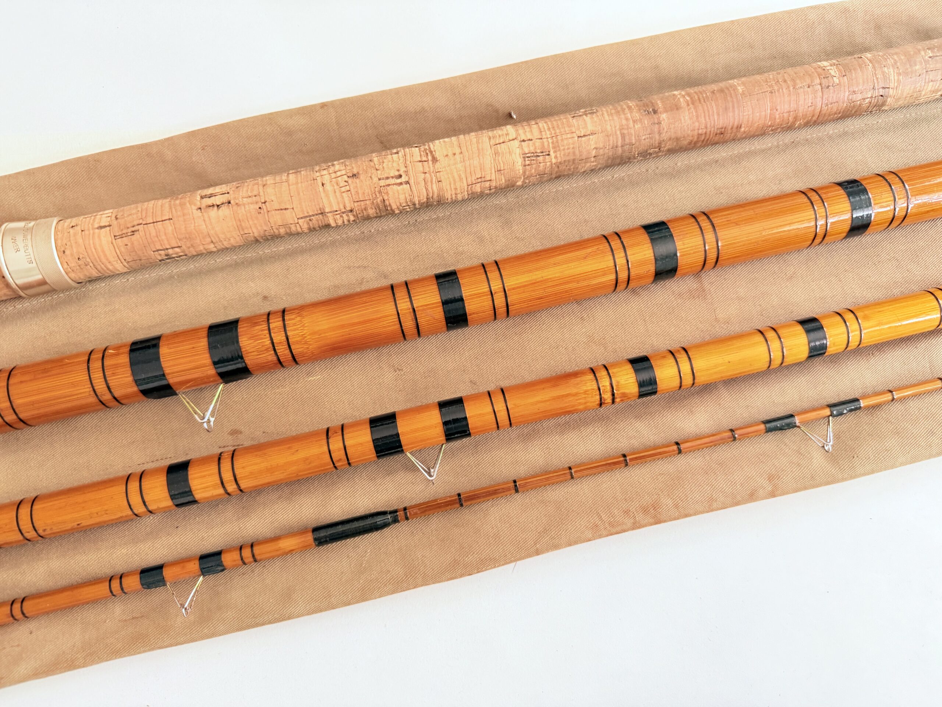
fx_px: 653
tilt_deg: -82.7
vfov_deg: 56.8
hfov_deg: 71.6
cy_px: 354
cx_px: 471
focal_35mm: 24
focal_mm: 6.76
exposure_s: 1/65
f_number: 1.78
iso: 200
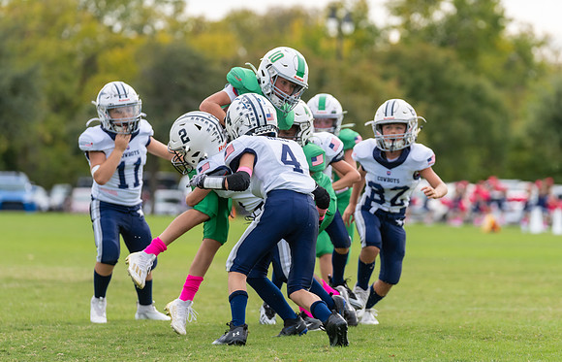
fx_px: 3294
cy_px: 187
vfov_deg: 6.3
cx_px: 305
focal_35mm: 213
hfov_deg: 9.7
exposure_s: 1/1250
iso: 250
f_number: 3.5
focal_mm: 168
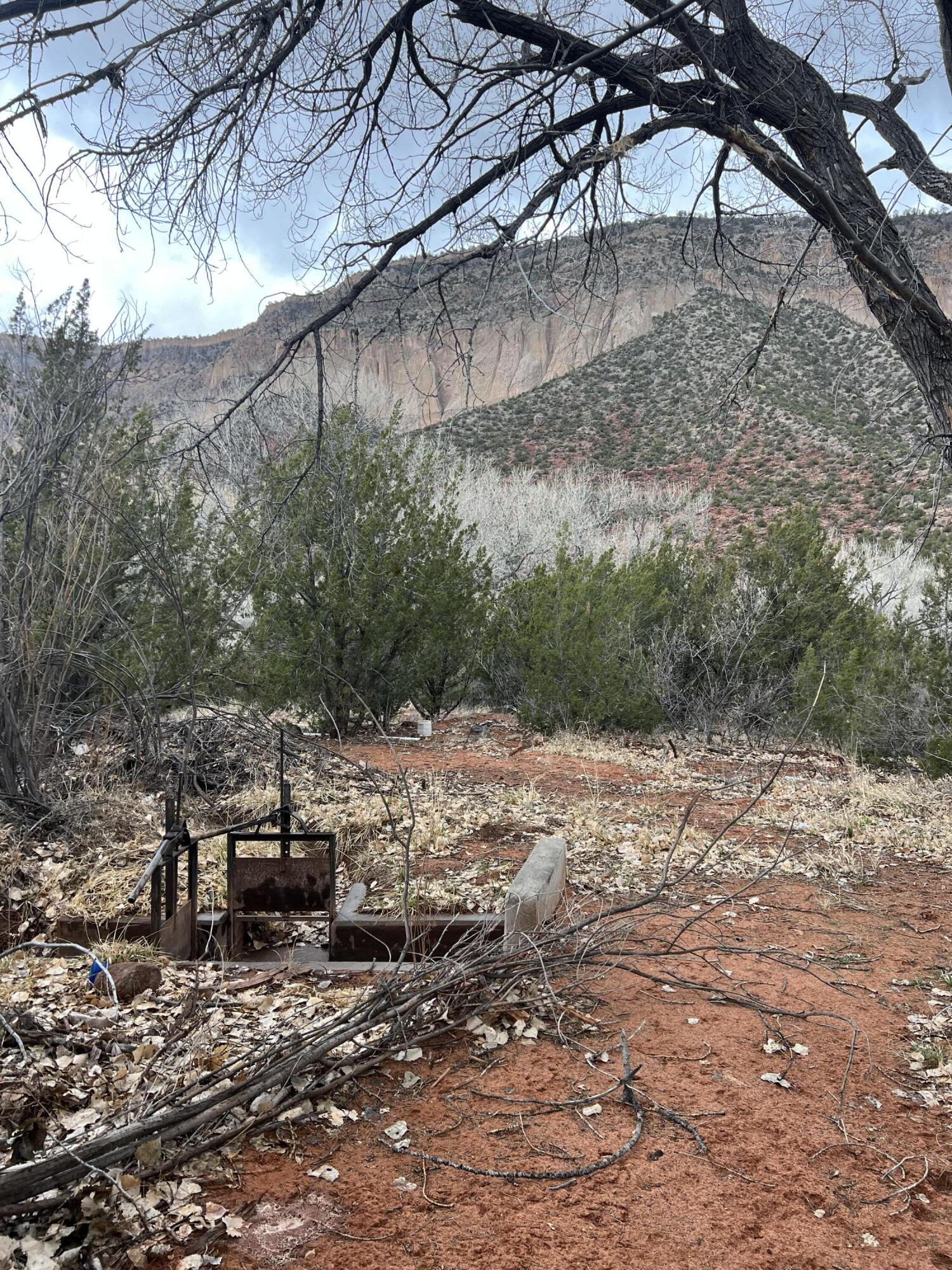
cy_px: 635
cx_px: 476
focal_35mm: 26
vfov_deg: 67.3
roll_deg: -0.3
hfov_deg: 53.1
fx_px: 953
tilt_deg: -2.4
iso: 50
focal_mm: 5.7
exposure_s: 1/632
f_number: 1.5
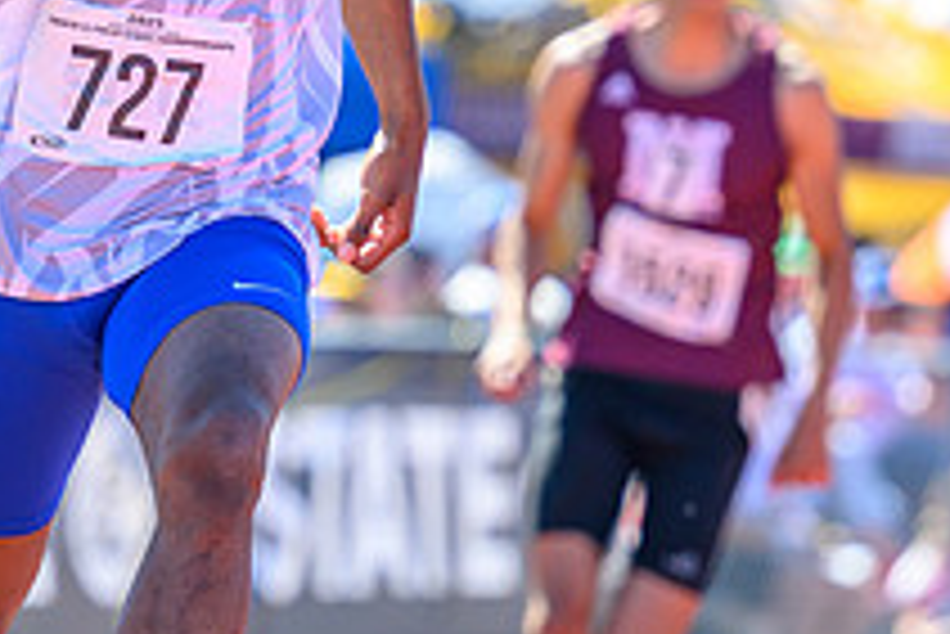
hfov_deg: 4.7
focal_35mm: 439
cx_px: 366
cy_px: 140
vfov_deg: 3.1
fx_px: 11592
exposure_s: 1/2500
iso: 500
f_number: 2.8
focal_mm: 140
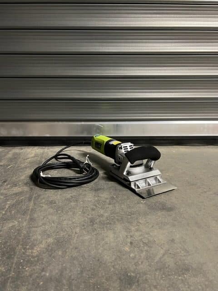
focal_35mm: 26
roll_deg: -0.2
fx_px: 218
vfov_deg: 67.3
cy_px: 146
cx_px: 109
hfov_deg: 53.1
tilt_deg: -15.4
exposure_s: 1/33
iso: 400
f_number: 1.5
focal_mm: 5.7
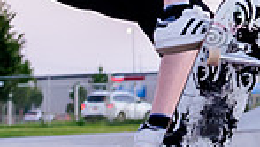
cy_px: -2
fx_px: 1891
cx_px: 191
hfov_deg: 7.9
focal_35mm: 274
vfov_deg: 4.4
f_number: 4
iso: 2000
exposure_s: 1/250
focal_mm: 34
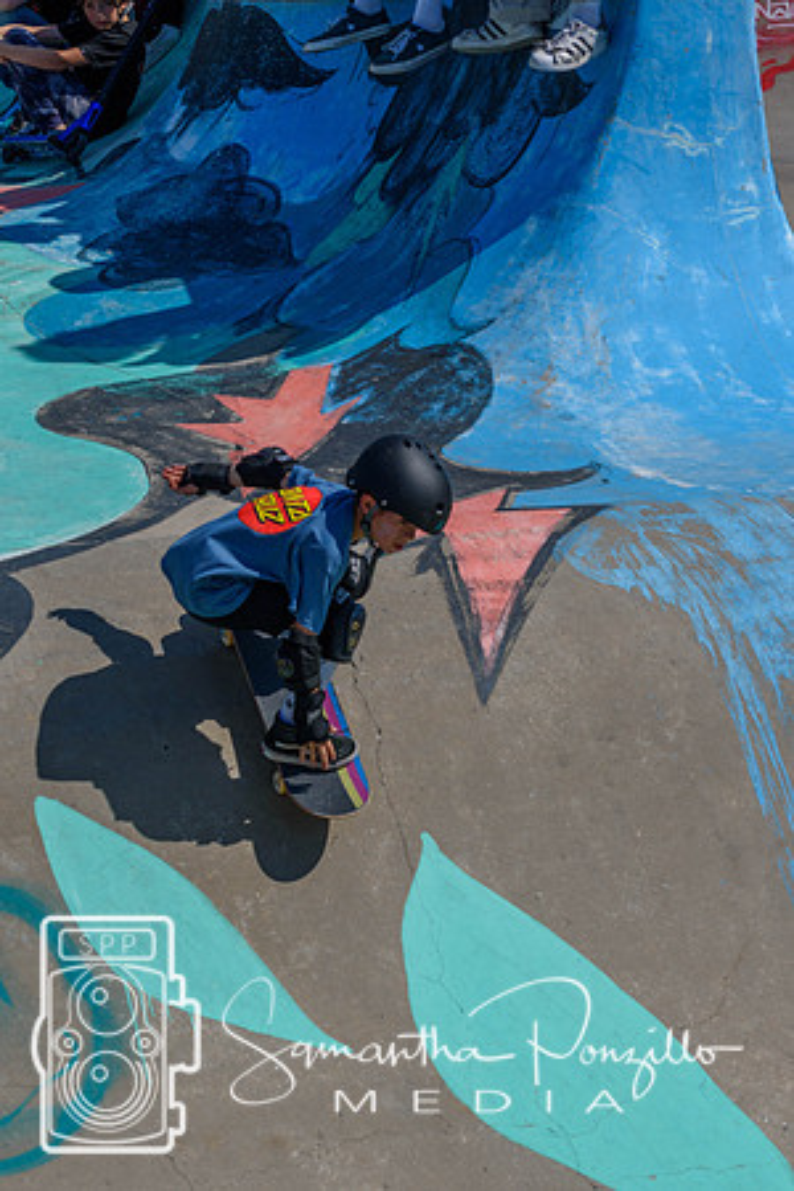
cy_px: 596
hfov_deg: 10.6
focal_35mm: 129
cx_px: 397
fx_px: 4267
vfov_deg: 15.9
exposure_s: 1/1000
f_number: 8
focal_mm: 86
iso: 200
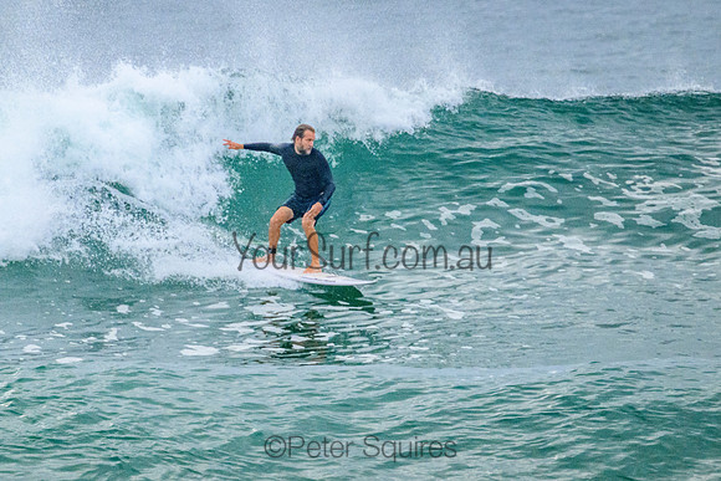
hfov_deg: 1.9
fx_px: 22029
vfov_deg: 1.3
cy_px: 194
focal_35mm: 1100
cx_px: 335
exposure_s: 1/2000
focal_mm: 800
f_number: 11
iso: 4500
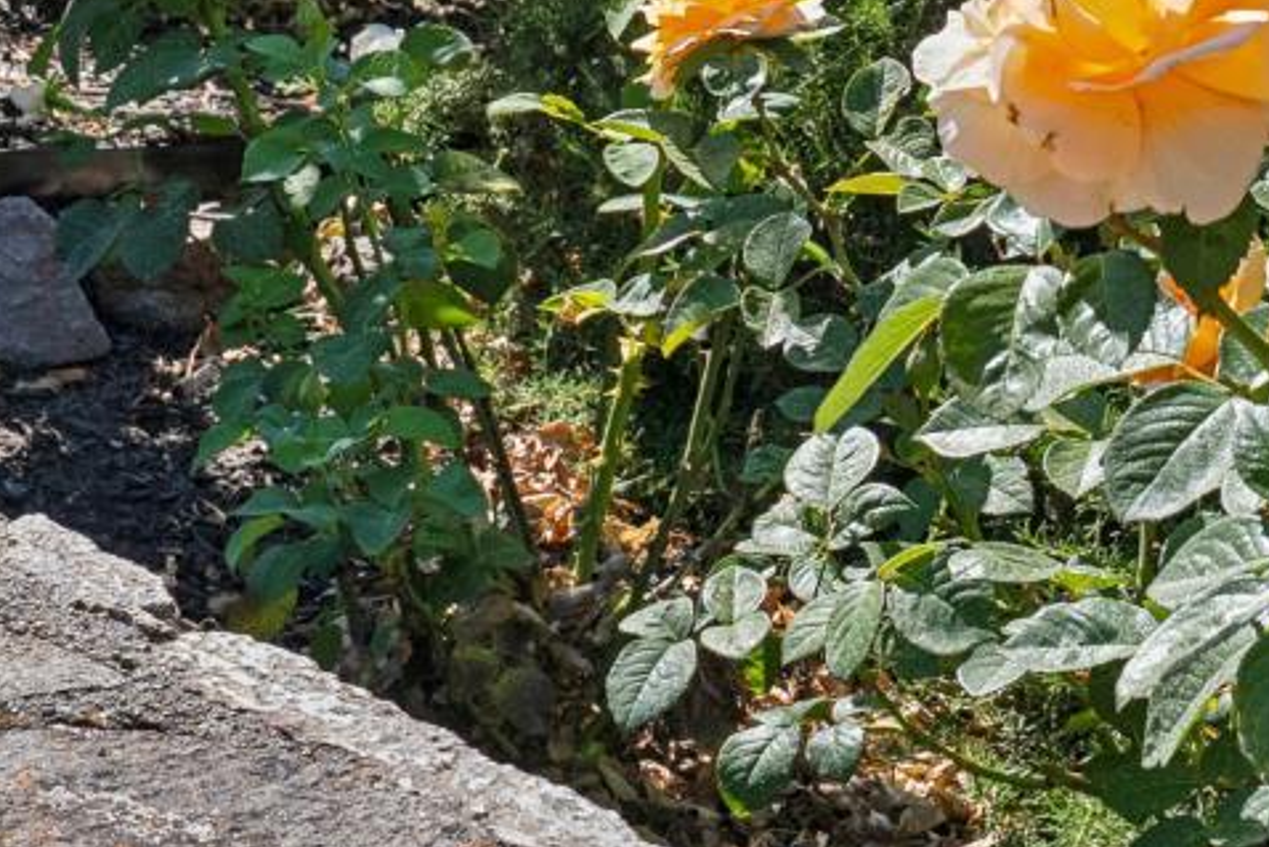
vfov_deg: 11.5
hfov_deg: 17.6
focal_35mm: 116
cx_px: 916
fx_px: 4090
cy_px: -220
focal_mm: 37
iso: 640
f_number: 11
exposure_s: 1/400
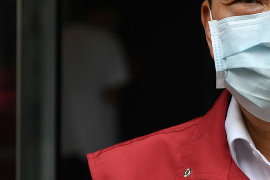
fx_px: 2347
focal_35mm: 313
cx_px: 288
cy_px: 46
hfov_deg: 6.6
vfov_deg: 4.4
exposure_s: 1/250
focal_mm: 120
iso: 125
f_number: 6.3
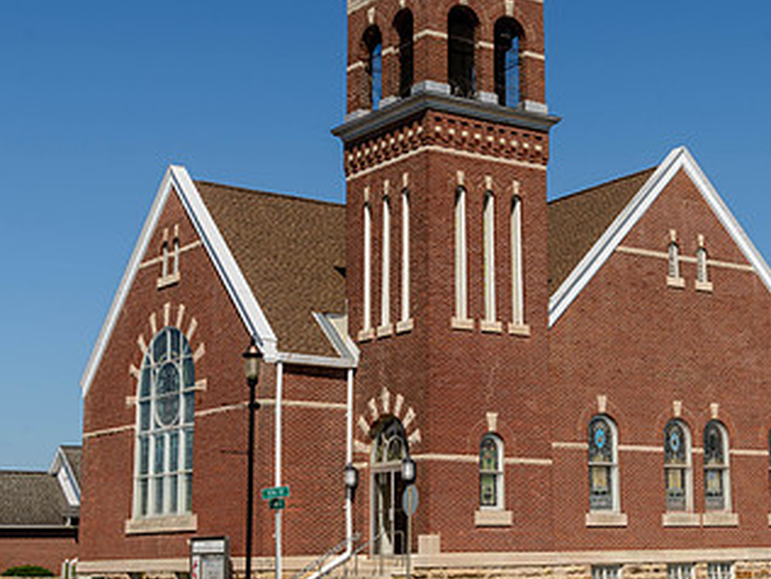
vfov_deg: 22.9
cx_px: 511
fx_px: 1426
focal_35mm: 64
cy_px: 232
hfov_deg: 30.0
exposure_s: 1/400
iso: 100
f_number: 8
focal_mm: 35
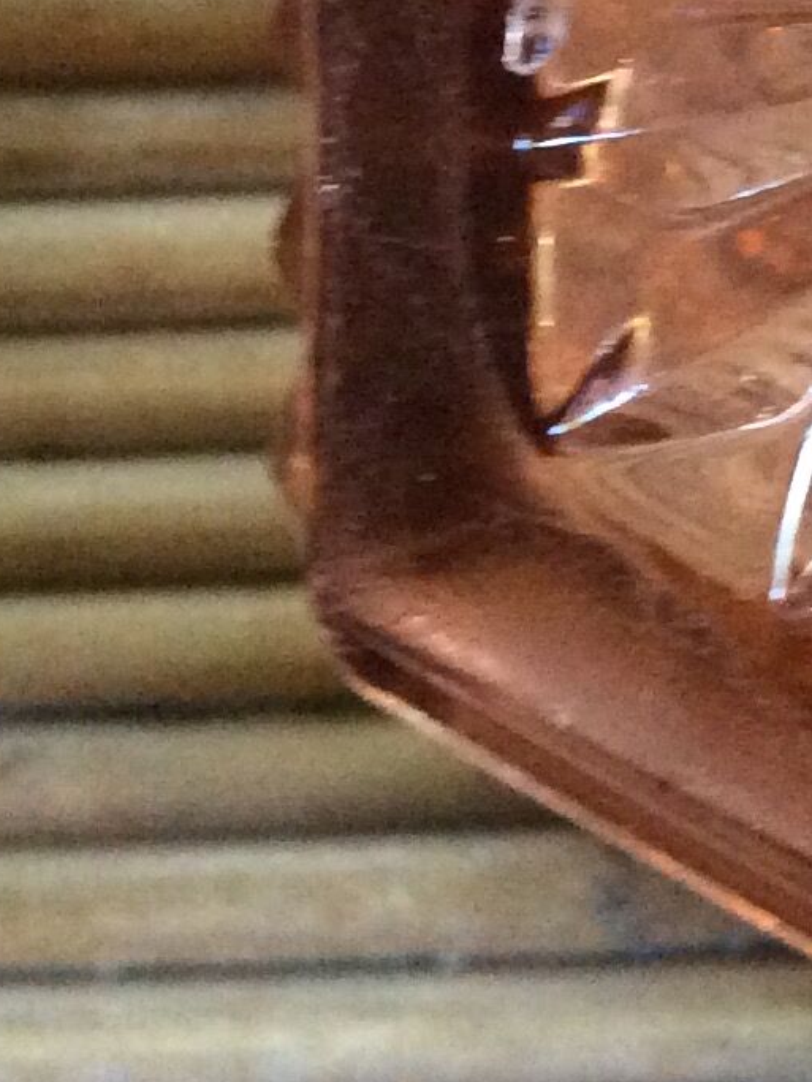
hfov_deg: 11.9
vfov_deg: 15.9
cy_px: -65
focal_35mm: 121
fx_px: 3784
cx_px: 1092
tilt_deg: -83.1
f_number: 2.4
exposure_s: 1/20
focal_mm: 3.3
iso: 320
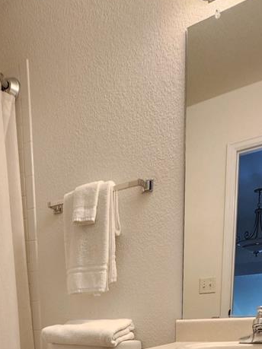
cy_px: 385
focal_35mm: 34
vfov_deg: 42.4
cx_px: 59
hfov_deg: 40.4
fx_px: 343
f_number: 2.2
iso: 80
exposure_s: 1/60
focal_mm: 2.2
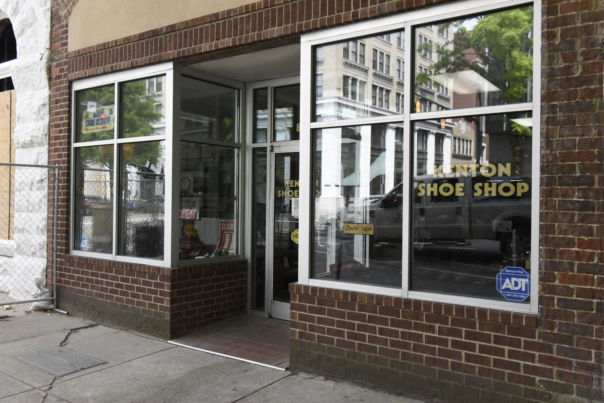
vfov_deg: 41.1
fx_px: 537
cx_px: 302
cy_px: 202
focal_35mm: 32
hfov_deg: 58.7
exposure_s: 1/3200
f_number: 6.3
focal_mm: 32
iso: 10000
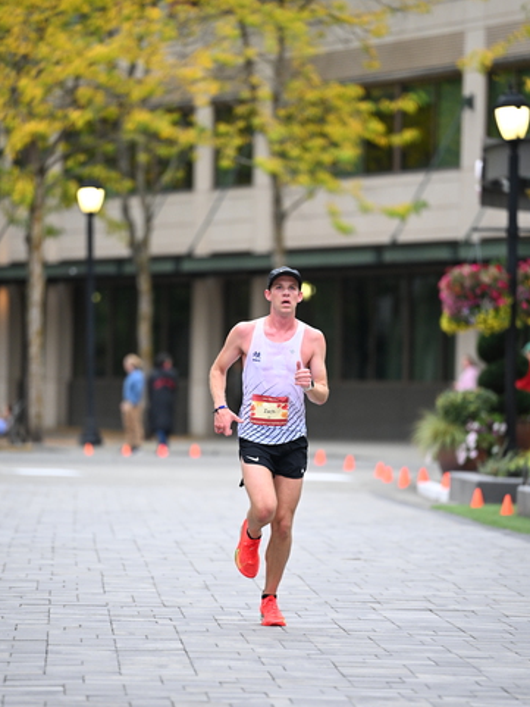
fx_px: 4489
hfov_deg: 6.8
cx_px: 266
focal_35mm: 220
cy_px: 375
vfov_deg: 9.0
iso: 1600
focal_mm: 200
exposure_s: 1/800
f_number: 2.8
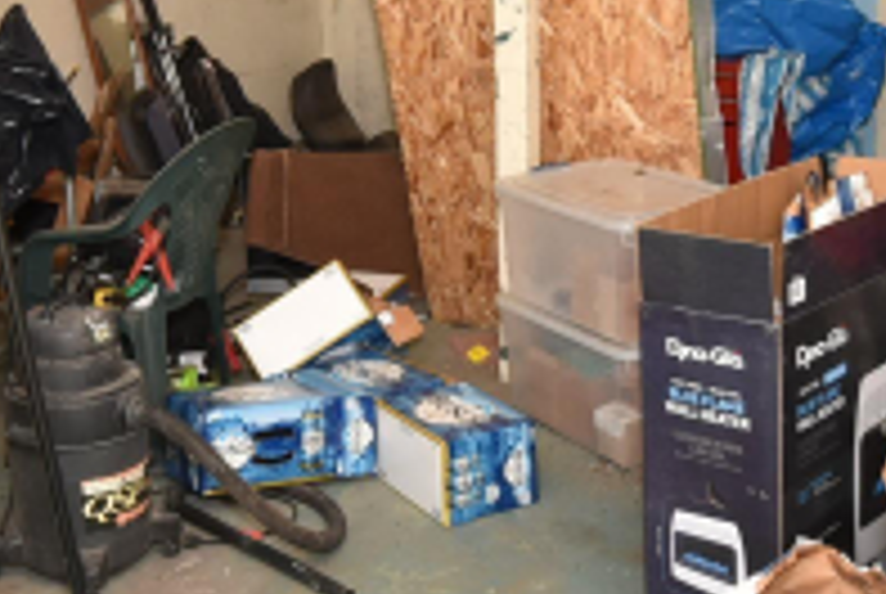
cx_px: 418
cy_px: 104
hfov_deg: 35.0
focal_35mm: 57
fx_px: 1405
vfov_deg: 23.4
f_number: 7.1
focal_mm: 10
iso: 400
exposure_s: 1/100
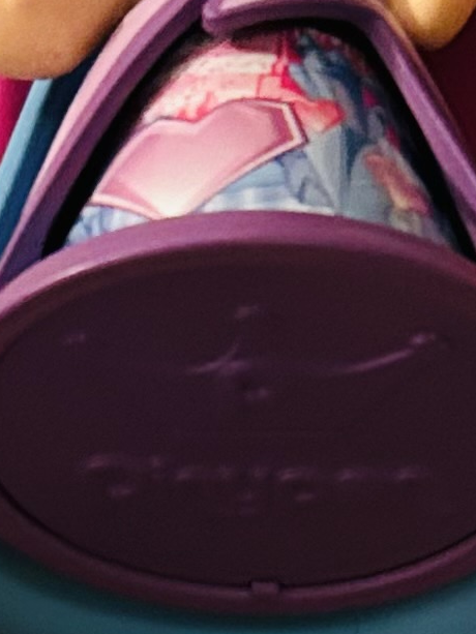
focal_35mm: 171
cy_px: 1080
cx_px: 409
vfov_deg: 10.9
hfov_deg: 8.7
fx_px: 3134
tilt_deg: -82.1
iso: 500
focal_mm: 5.7
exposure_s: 1/33
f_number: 1.5
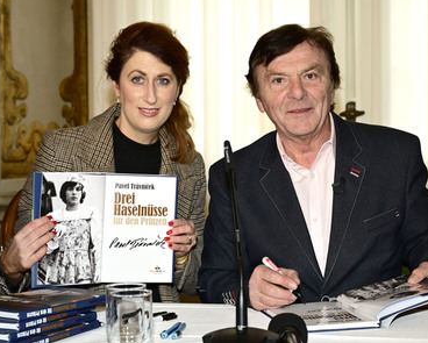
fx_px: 685
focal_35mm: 54
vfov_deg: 28.1
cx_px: 215
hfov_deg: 34.7
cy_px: 170
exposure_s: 1/160
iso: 1000
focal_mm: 47
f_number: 5
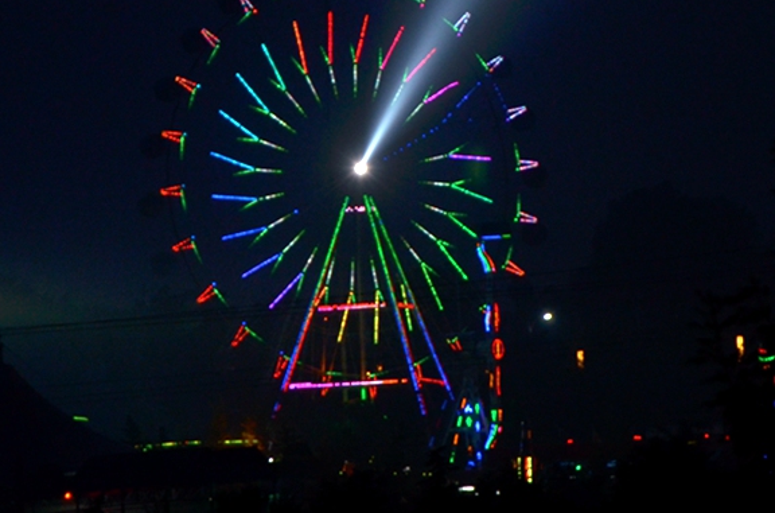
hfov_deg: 5.5
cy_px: 121
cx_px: 404
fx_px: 8035
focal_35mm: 374
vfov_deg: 3.7
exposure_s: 1/20
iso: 200
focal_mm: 105
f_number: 5.6
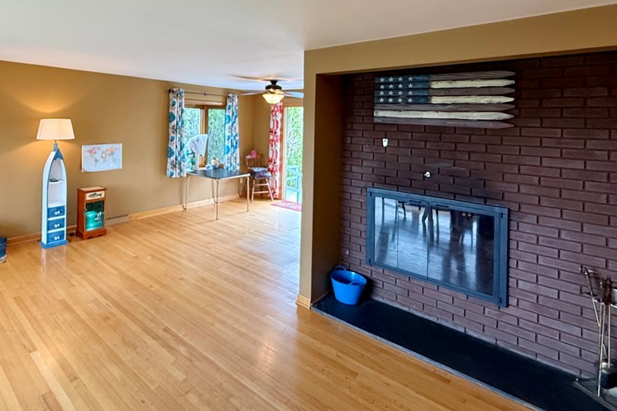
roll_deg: -1.5
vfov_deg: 59.5
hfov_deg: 81.4
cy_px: 117
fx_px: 343
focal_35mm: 20
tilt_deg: +0.6
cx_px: 209
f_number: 2.2
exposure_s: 1/60
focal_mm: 2.22
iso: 500
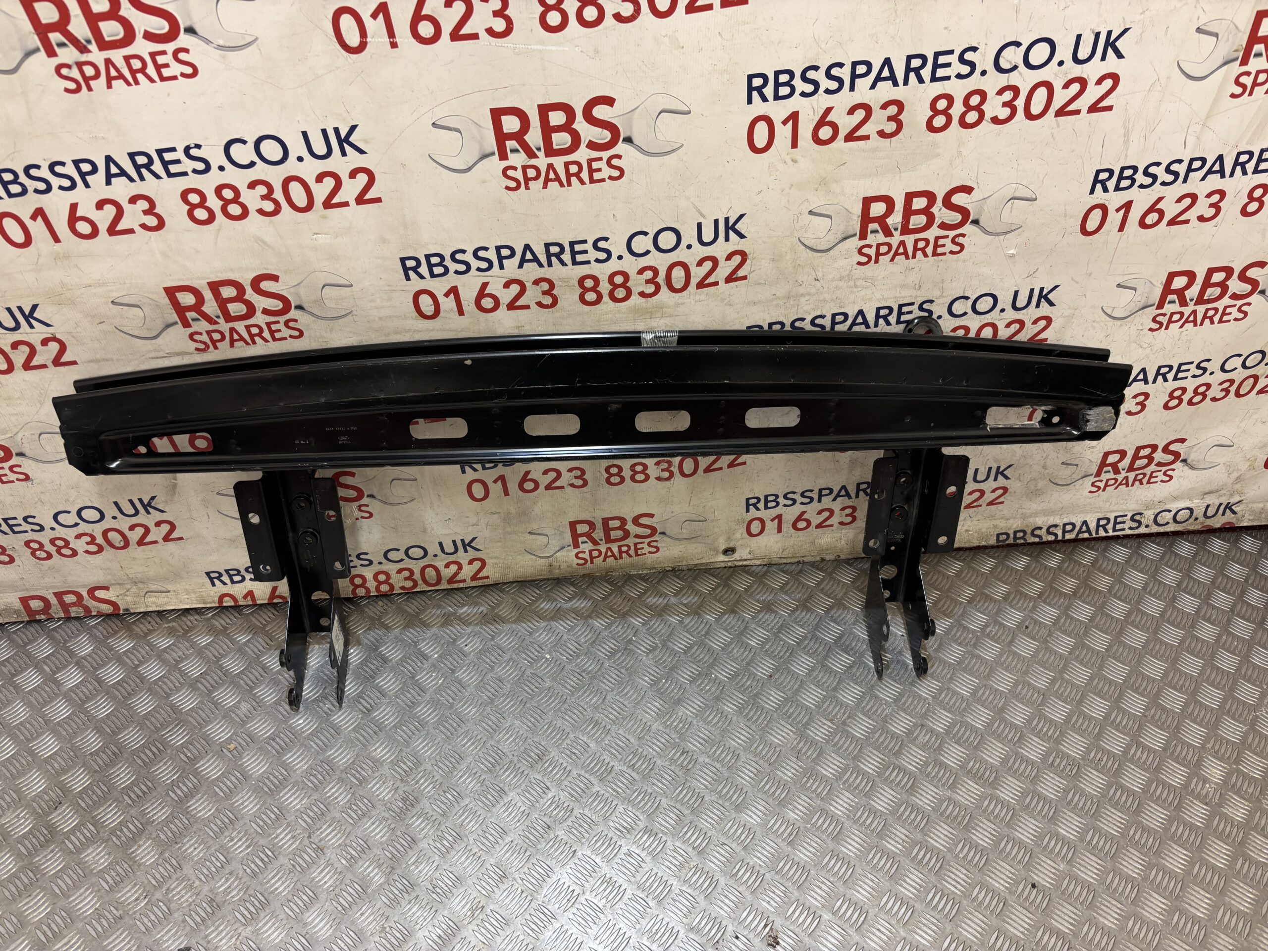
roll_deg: -1.7
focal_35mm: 26
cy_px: 476
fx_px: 952
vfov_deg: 53.1
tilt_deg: -43.3
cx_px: 634
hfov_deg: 67.3
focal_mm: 5.96
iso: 100
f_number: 1.6
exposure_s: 1/50
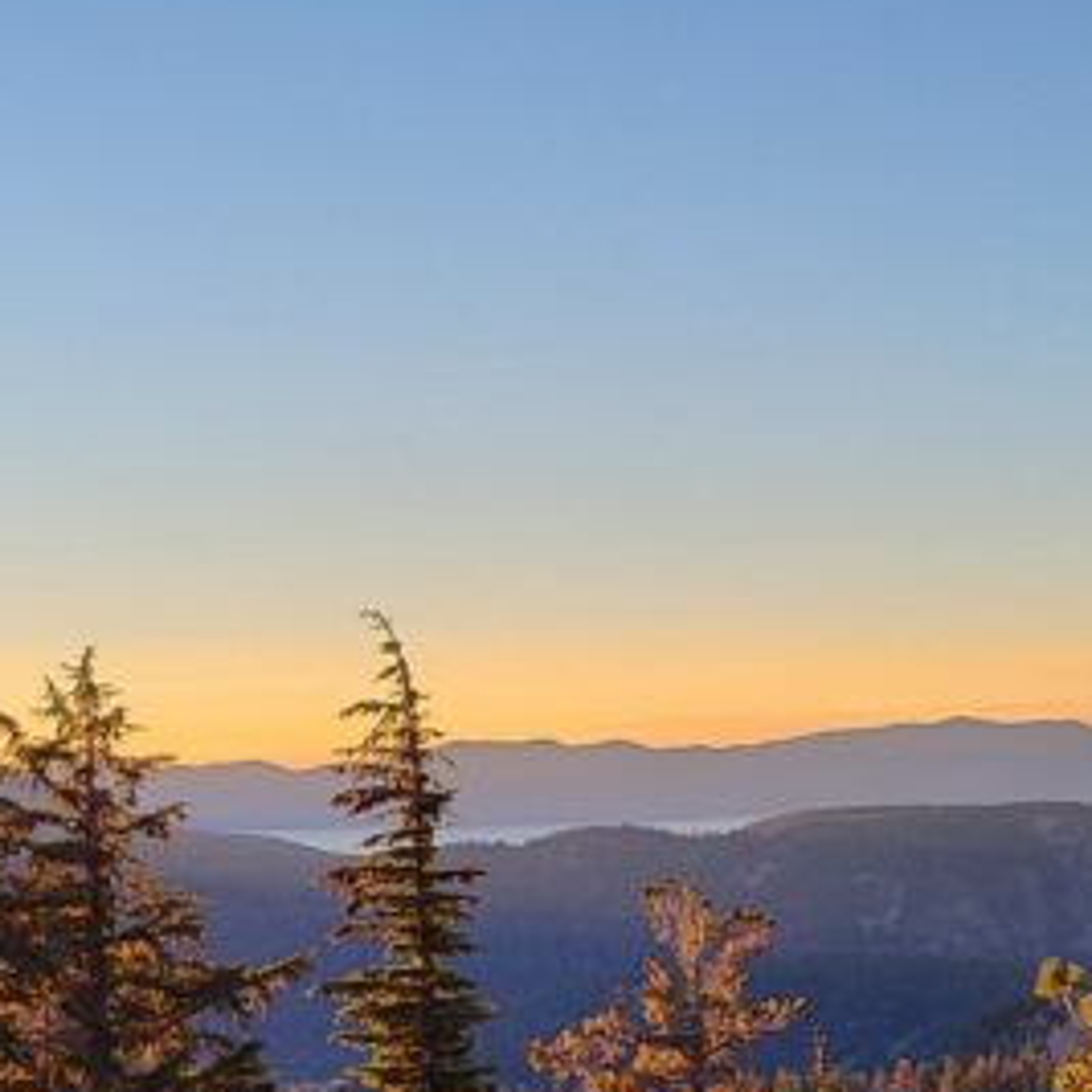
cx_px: 622
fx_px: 3141
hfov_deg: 19.7
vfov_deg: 19.6
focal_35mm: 88
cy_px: 826
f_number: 1.8
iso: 40
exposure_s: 1/526
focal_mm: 5.4
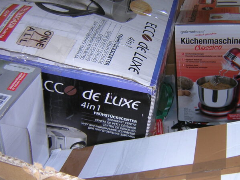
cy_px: 95
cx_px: 148
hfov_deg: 41.0
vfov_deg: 31.5
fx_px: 319
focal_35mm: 46
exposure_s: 1/60.1
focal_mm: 4.7
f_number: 2.6
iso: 100
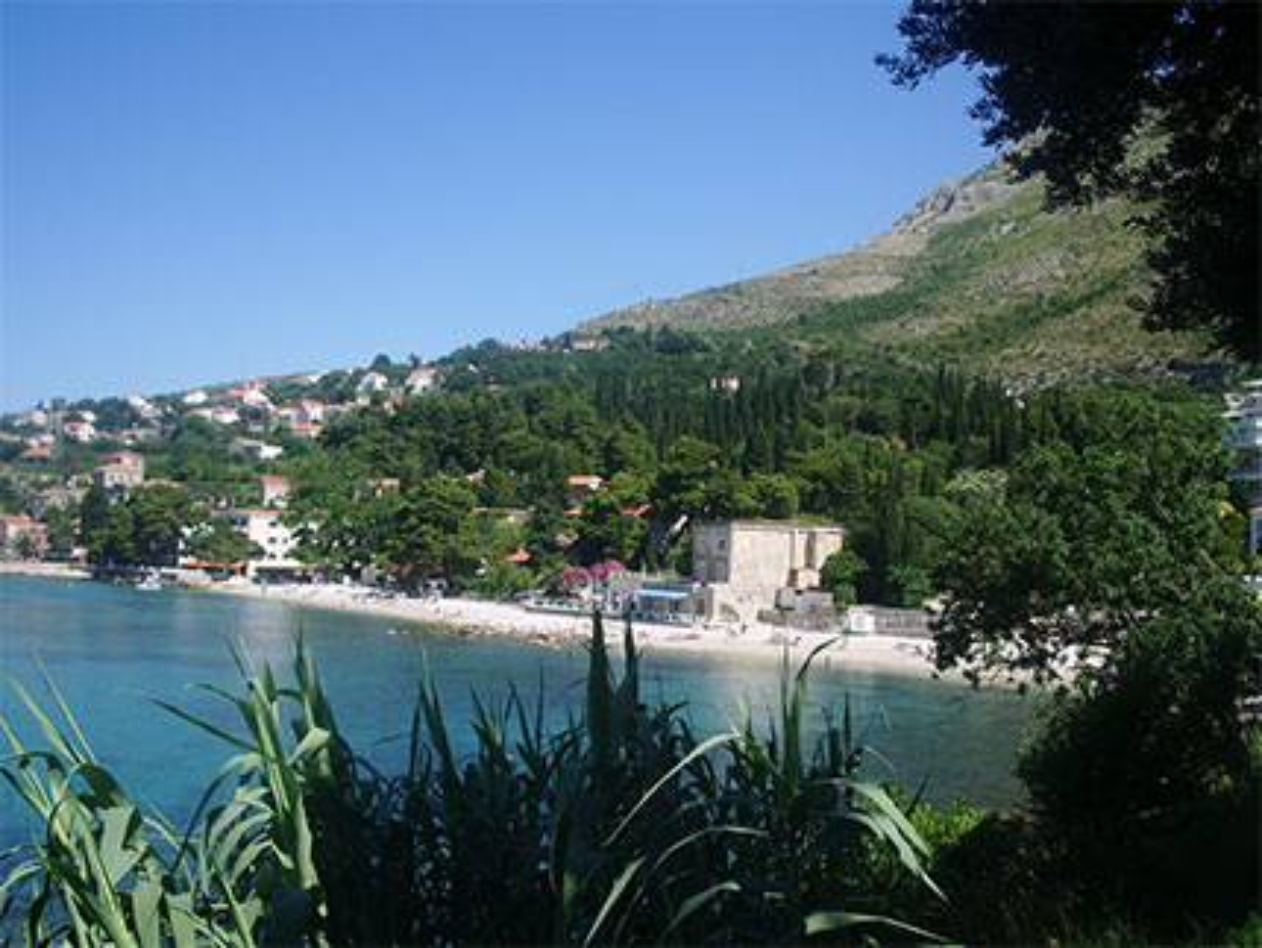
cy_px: 474
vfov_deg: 40.7
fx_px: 1277
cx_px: 631
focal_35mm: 35
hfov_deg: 52.6
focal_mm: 5.8
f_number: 4.3
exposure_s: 1/320
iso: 50
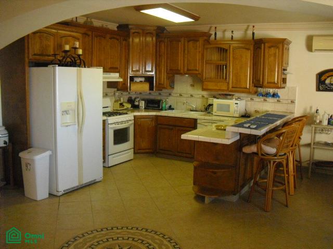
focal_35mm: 36
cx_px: 166
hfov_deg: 51.4
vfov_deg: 39.7
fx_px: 346
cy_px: 124
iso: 800
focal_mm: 6.3
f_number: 3.1
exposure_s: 1/100
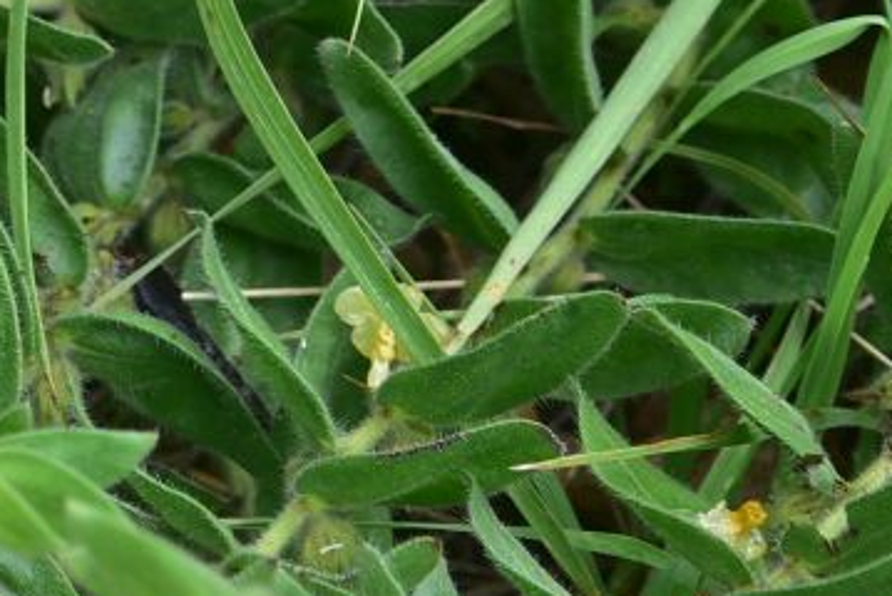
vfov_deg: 7.4
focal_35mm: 181
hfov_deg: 11.1
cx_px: -258
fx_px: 4488
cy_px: -359
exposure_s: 1/125
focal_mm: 50
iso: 320
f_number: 9
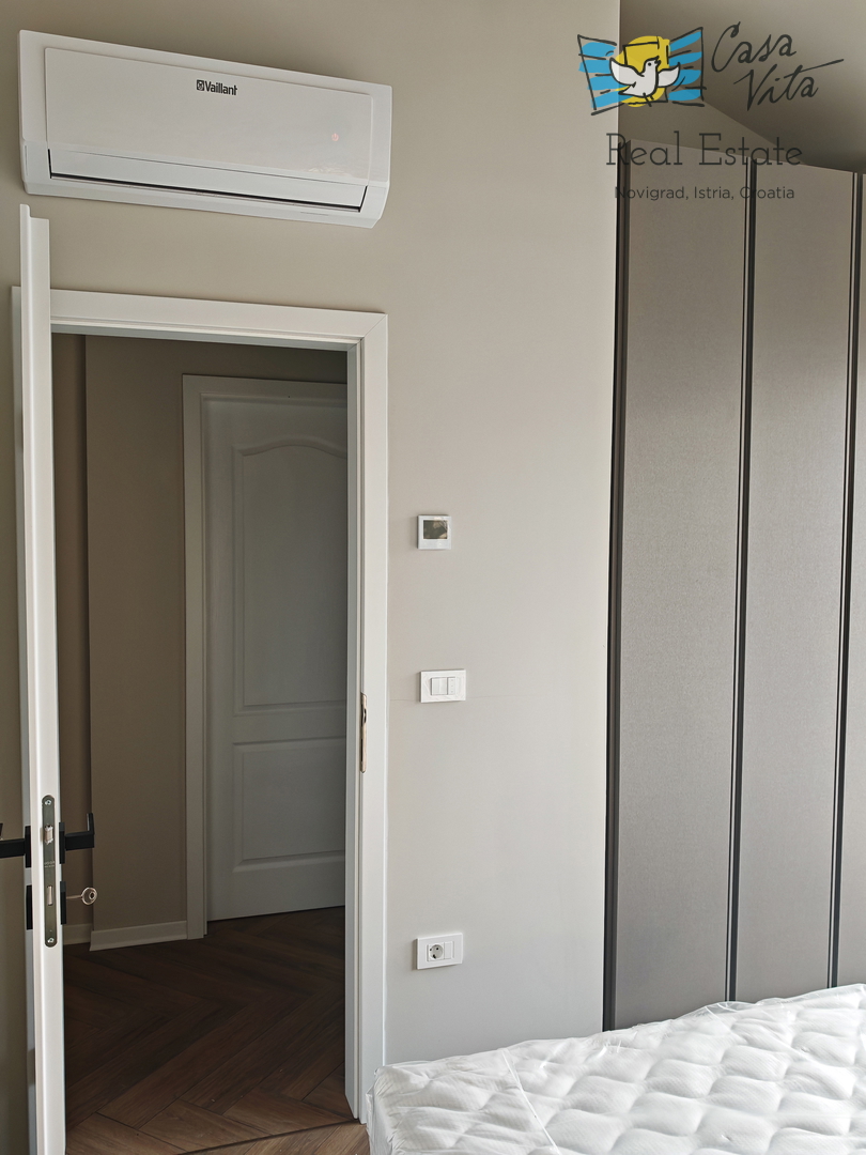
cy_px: 578
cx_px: 433
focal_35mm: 27
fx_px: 901
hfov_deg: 51.4
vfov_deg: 65.3
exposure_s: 1/250
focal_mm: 6.83
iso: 500
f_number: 2
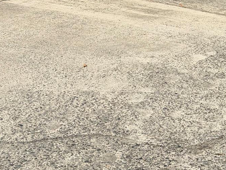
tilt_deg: -6.6
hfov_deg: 17.7
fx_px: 718
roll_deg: -1.3
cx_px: 186
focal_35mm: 110
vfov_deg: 12.9
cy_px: -67
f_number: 1.78
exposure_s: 1/5587
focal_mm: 6.76
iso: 64
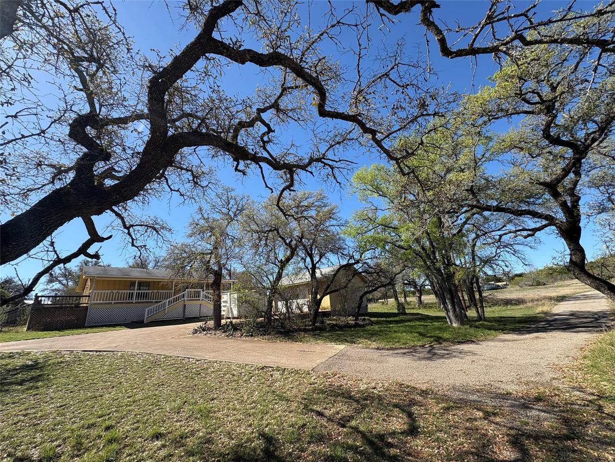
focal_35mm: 14
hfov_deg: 102.1
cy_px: 231
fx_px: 249
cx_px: 308
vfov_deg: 85.7
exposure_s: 1/1048
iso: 50
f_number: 2.2
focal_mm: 2.22
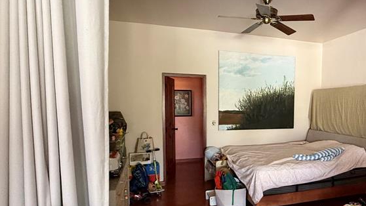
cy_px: 119
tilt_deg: -3.0
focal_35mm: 28
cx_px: 262
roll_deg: +0.1
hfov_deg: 64.9
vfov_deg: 41.4
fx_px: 272
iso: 400
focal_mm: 2.22
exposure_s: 1/60
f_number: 2.2
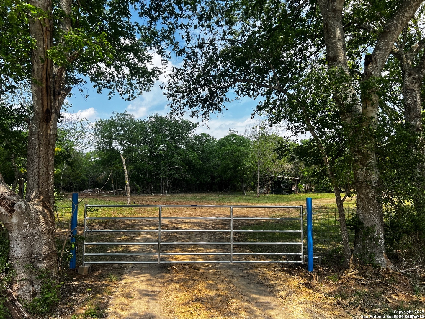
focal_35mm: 26
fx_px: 319
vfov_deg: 53.1
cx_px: 212
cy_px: 160
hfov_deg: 67.3
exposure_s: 1/2513
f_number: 1.5
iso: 50
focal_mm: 5.7
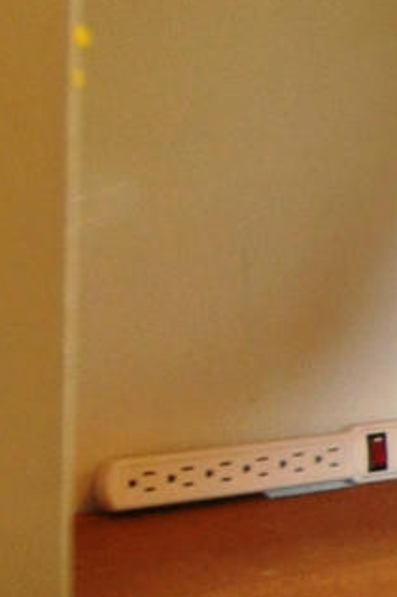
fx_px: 1890
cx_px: 1236
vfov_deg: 17.5
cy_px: -9
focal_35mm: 114
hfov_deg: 9.2
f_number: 4
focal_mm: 12
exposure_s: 1/80
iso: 800
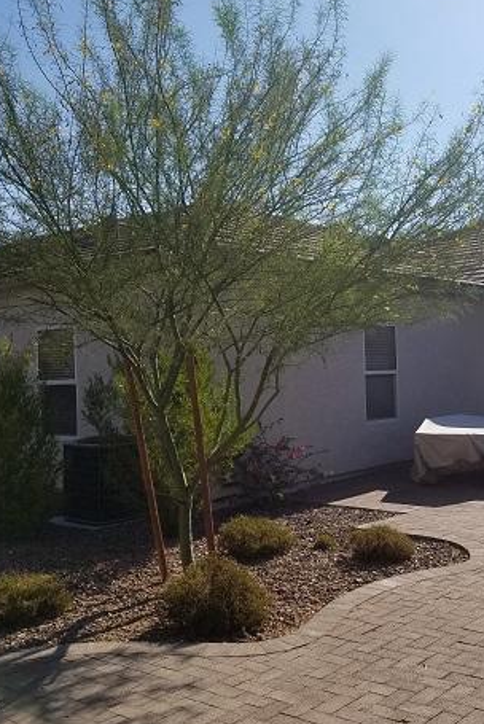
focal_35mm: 38
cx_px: 361
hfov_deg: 34.4
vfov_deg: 50.7
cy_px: 356
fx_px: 765
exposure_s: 1/4320
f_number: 1.7
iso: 50
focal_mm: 4.2
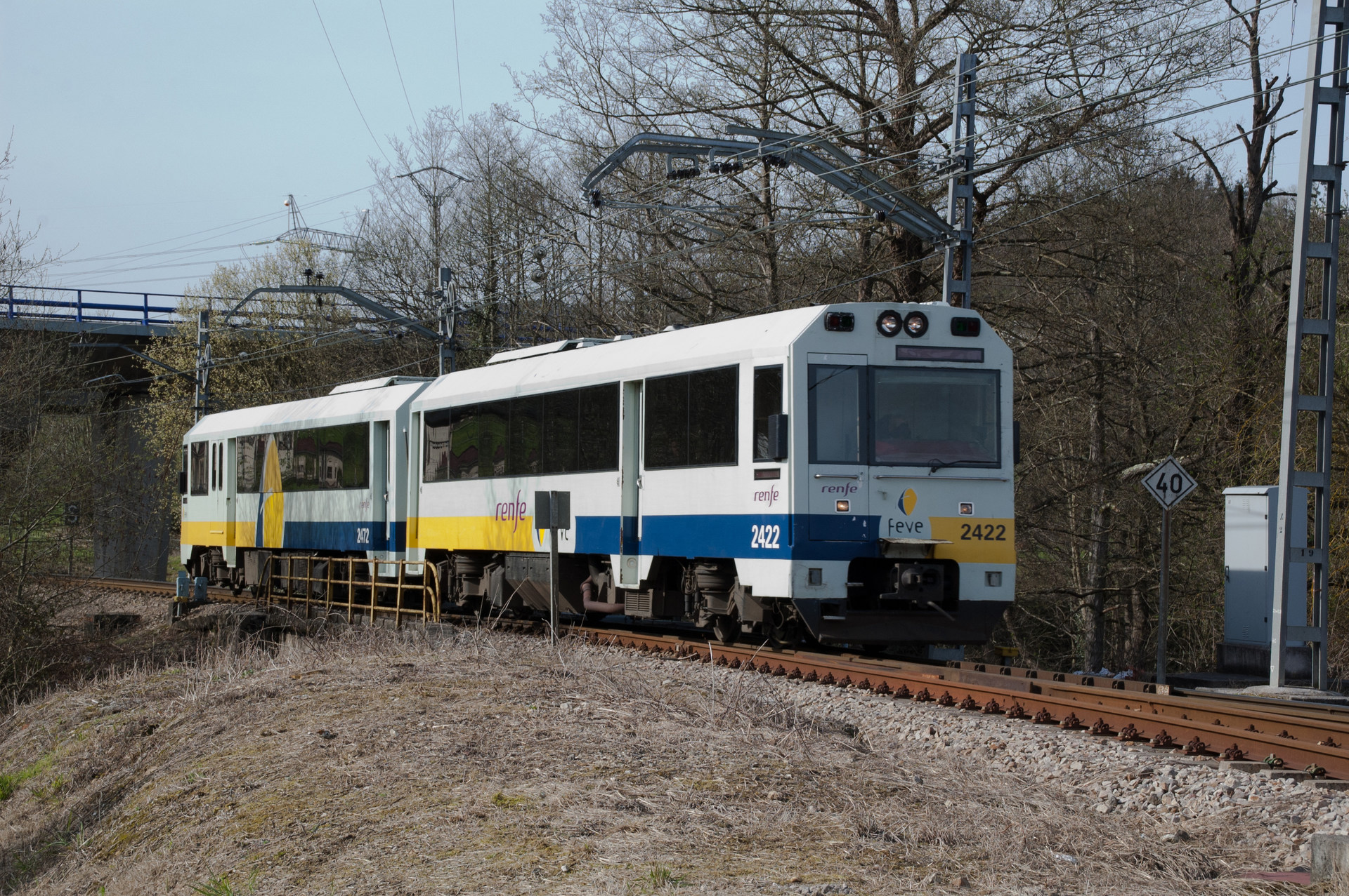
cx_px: 674
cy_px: 448
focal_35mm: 84
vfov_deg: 16.2
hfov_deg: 24.2
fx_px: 3145
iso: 400
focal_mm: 56
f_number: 11
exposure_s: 1/250
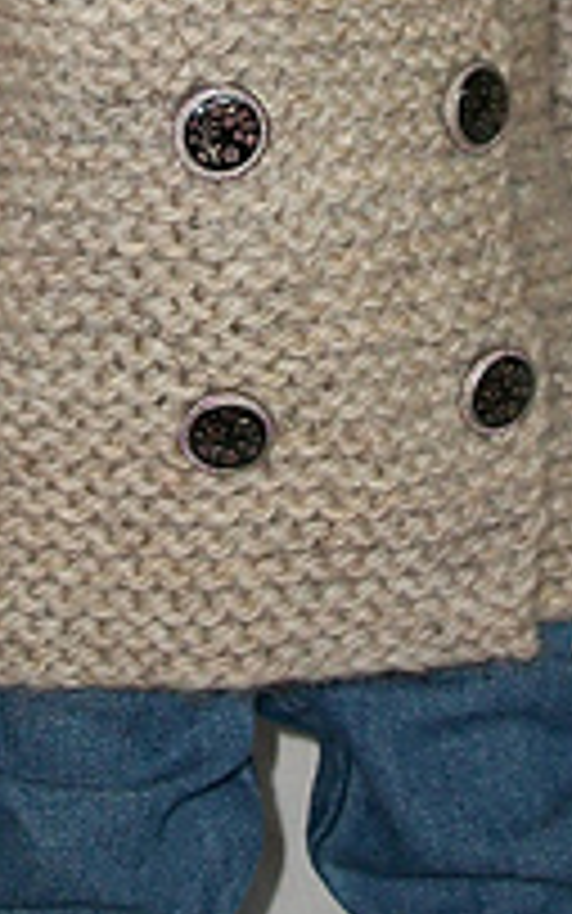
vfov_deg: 19.2
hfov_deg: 12.2
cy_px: 117
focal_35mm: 107
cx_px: 162
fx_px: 2667
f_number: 2.9
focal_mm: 5.7
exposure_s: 1/30
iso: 80
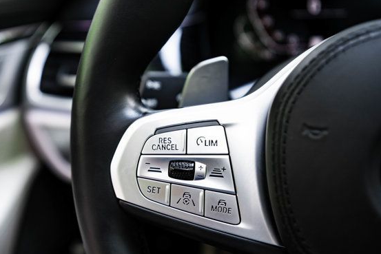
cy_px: 134
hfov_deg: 44.4
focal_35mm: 44
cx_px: 161
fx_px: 466
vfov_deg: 30.5
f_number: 2.8
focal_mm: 38
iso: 800
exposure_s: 1/250
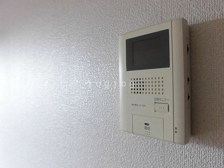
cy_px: 84
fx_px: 155
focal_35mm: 24
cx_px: 112
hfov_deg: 71.6
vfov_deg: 56.8
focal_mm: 4.3
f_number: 3.1
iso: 250
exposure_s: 1/40
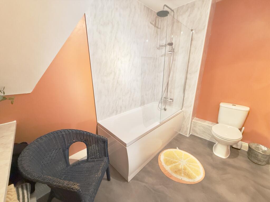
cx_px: 135
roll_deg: -0.3
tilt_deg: -17.1
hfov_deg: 102.1
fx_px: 109
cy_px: 101
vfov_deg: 85.7
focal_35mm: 14
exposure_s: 1/50
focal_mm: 2.22
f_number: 2.2
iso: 200
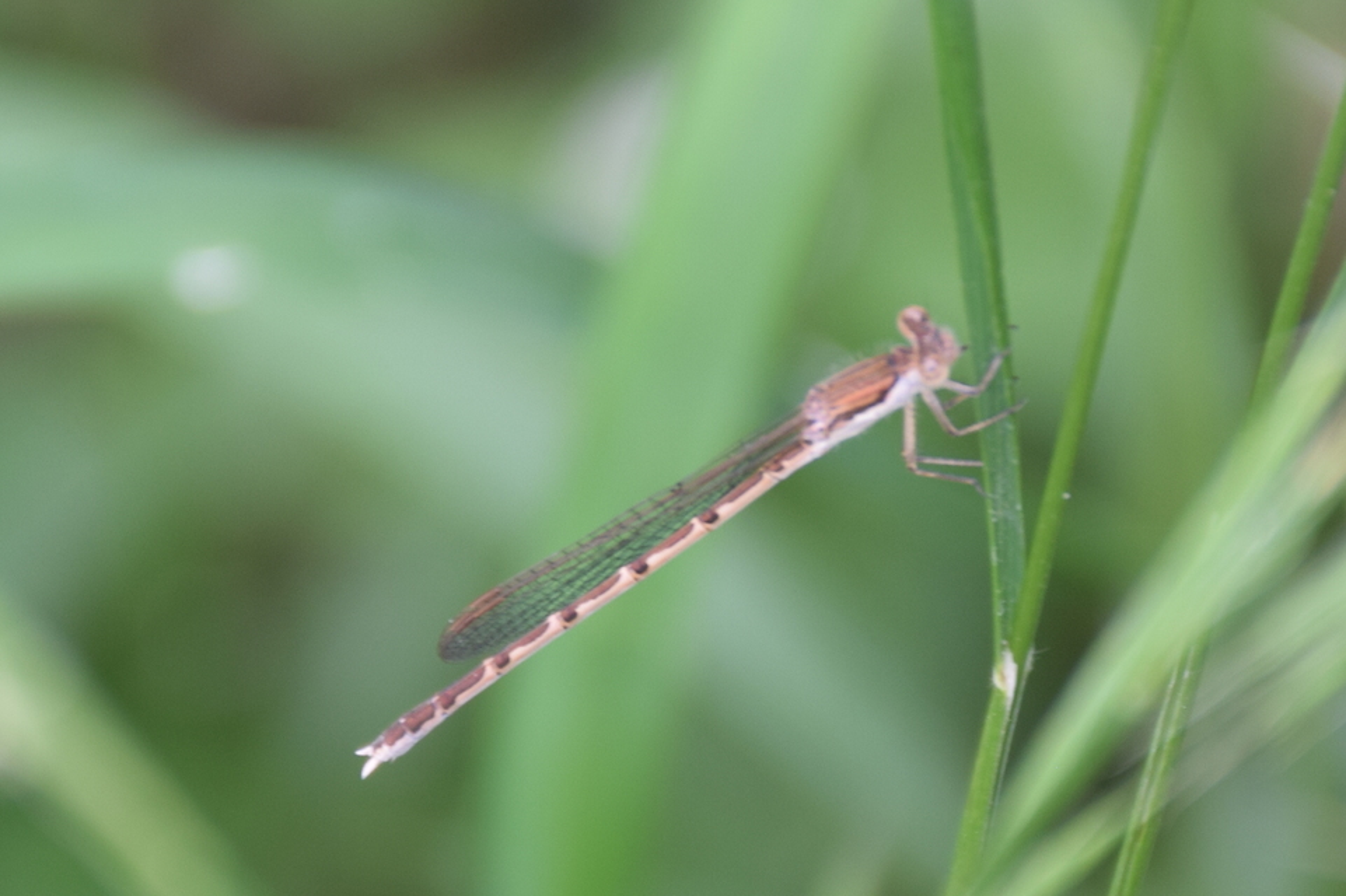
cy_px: 448
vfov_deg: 6.5
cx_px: 673
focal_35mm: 210
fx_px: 7849
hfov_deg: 9.8
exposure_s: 1/30
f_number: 7.1
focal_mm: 140
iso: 320
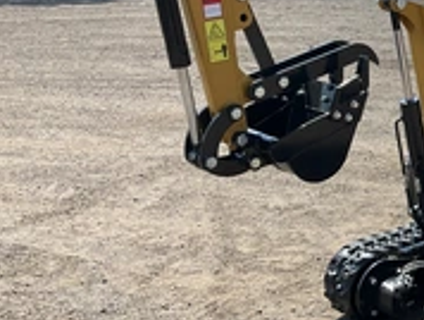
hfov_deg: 27.1
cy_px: 69
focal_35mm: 65
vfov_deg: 22.4
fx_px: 797
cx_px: 474
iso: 25
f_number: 1.8
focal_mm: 3
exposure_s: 1/1168
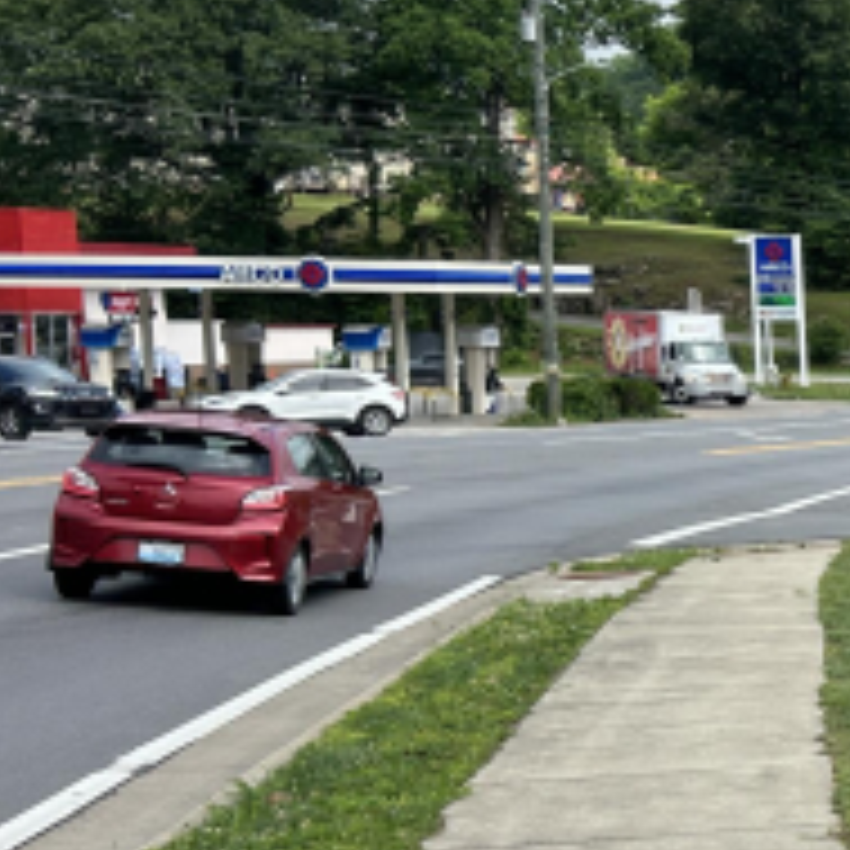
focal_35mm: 81
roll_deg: +0.3
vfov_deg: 21.3
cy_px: 598
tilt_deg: -8.3
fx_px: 2250
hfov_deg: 17.9
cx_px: 1446
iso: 50
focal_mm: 5.7
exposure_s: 1/2841
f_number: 1.5
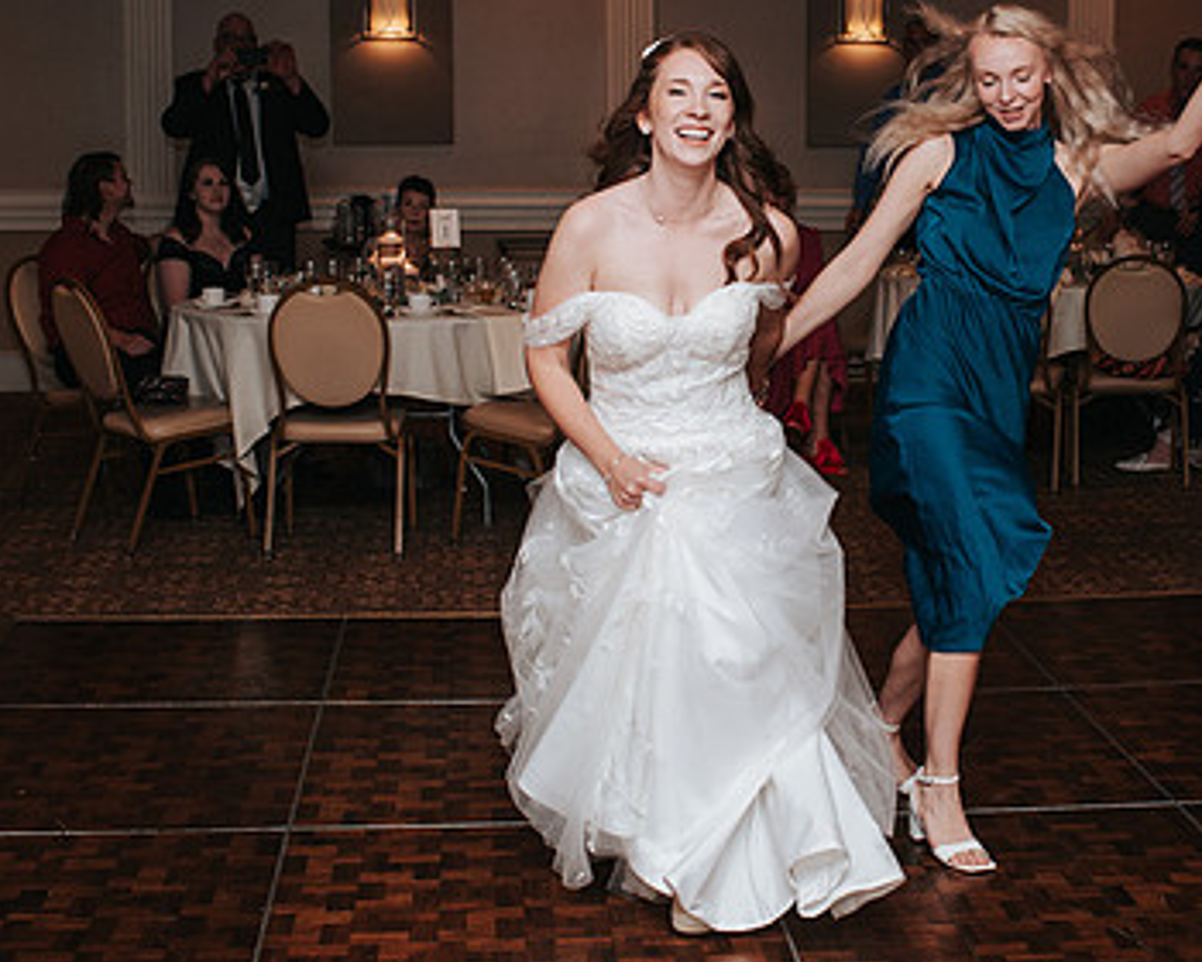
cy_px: 383
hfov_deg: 31.3
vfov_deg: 25.3
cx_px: 744
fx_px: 2134
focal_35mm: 60
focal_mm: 35
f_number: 4.5
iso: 1000
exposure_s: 1/160
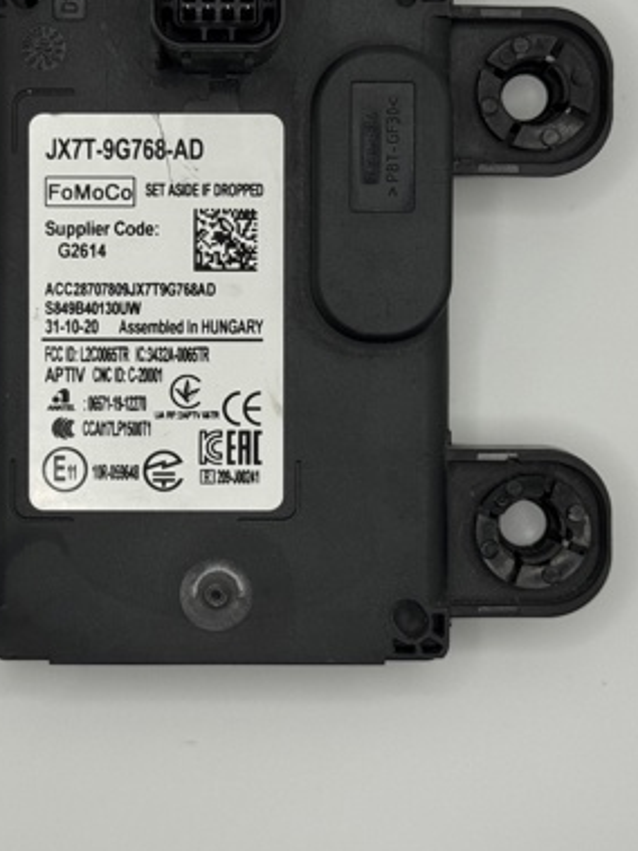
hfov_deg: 18.2
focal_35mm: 81
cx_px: 218
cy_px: 322
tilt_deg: -88.2
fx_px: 1992
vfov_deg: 24.1
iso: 64
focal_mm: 6.76
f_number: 1.78
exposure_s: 1/952
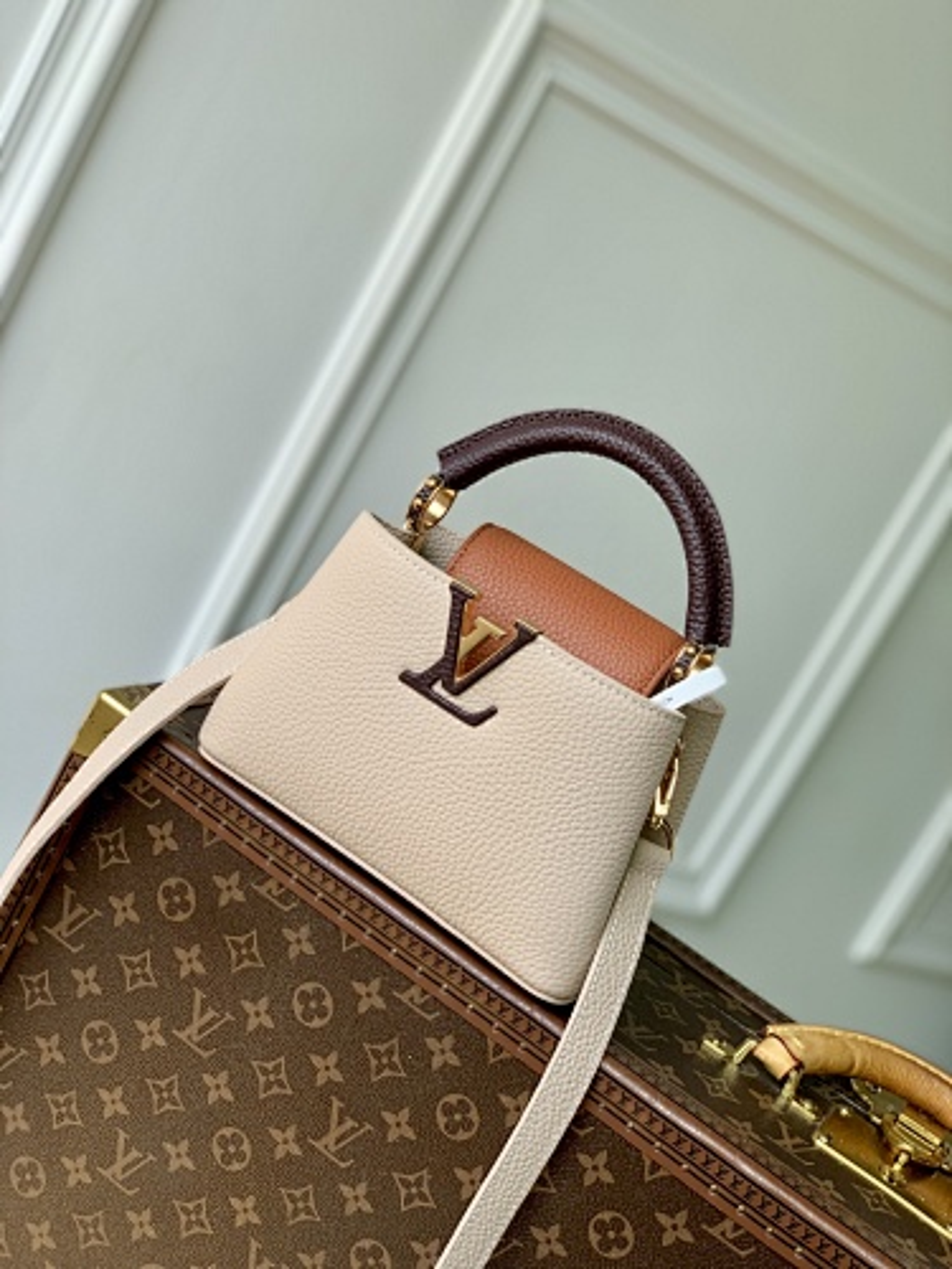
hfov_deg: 28.0
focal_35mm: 52
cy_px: 634
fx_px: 1907
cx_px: 476
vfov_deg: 36.8
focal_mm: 6
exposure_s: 1/201
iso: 16
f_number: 2.4
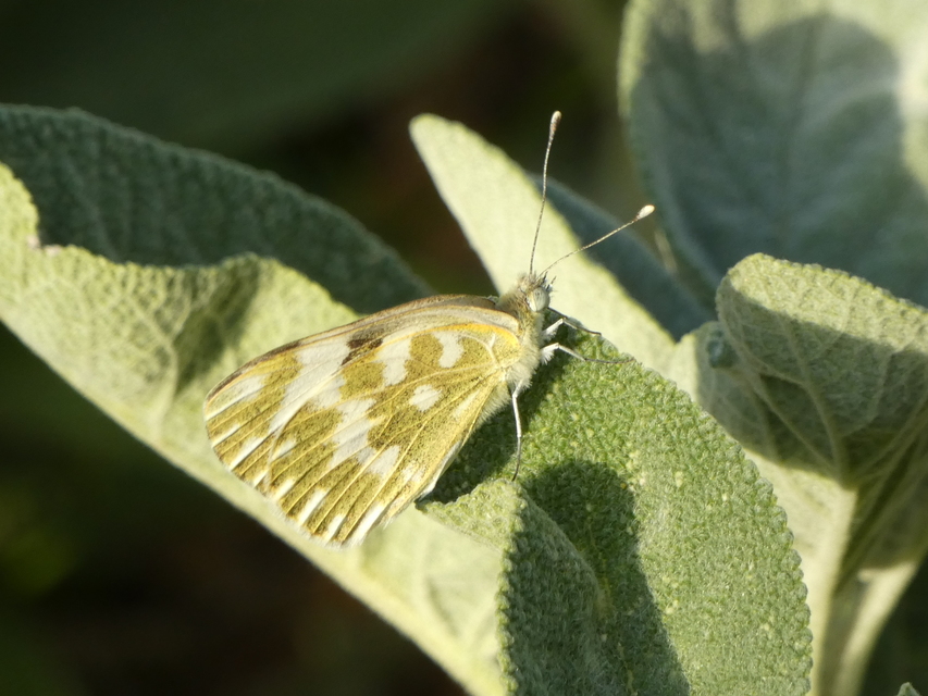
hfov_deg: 4.1
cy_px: 348
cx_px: 464
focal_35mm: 484
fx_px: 12977
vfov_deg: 3.1
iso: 200
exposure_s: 1/100
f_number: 5.6
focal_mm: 86.7
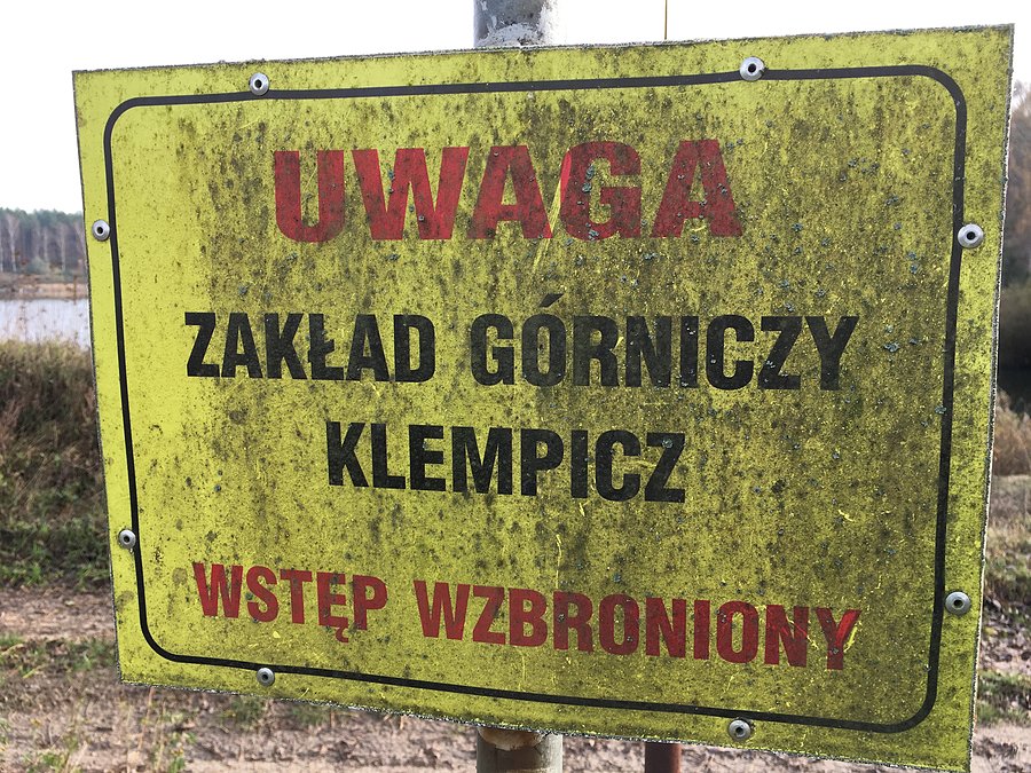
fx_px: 864
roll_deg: -0.5
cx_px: 516
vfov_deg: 48.2
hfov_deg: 61.7
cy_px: 386
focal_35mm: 29
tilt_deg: -7.3
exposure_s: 1/148
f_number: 2.2
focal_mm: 4.15
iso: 25
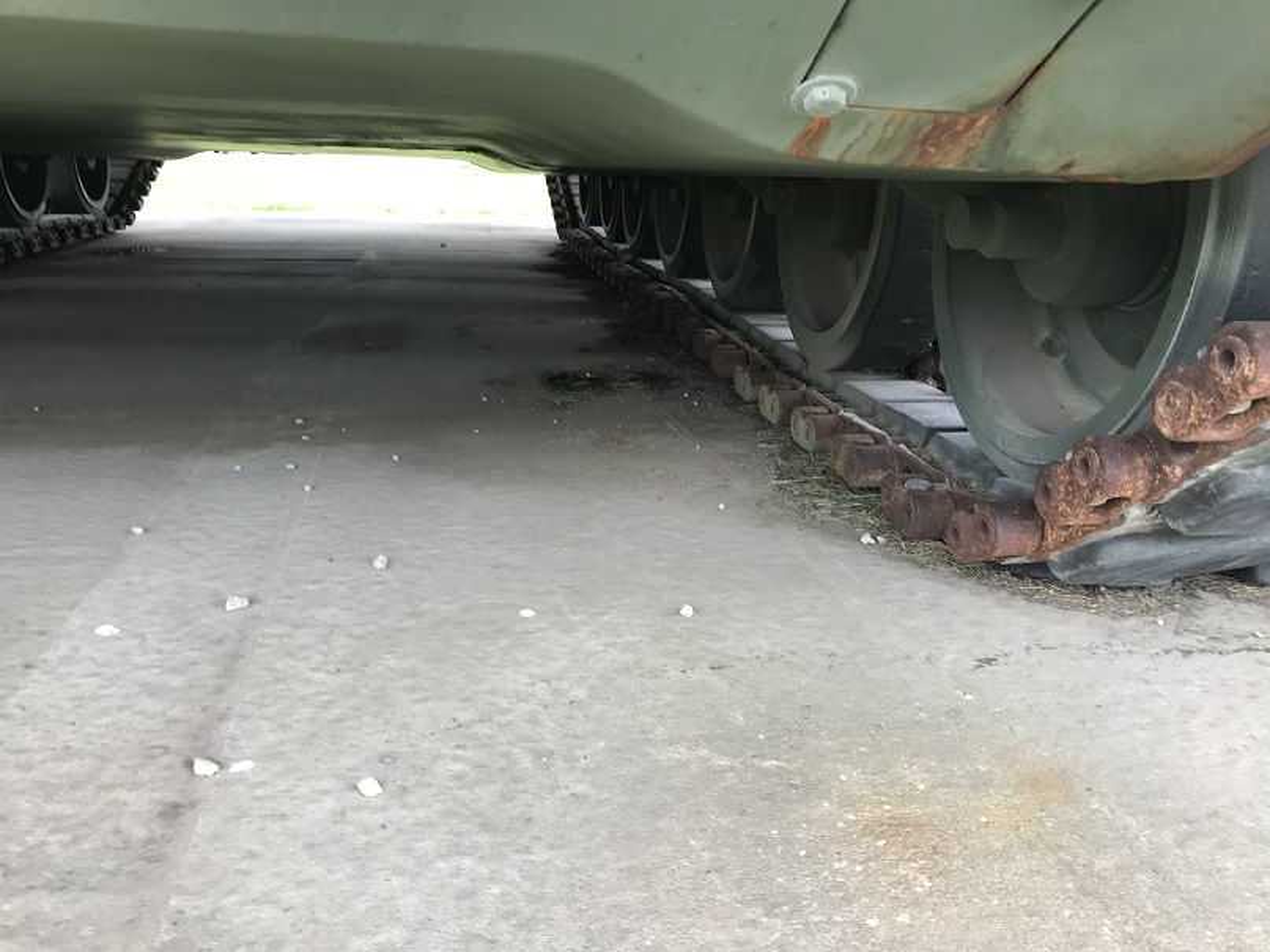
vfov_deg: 49.7
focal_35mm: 28
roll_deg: -1.7
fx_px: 1027
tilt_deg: -17.6
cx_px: 635
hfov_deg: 63.5
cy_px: 476
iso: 25
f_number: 1.8
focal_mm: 3.99
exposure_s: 1/90
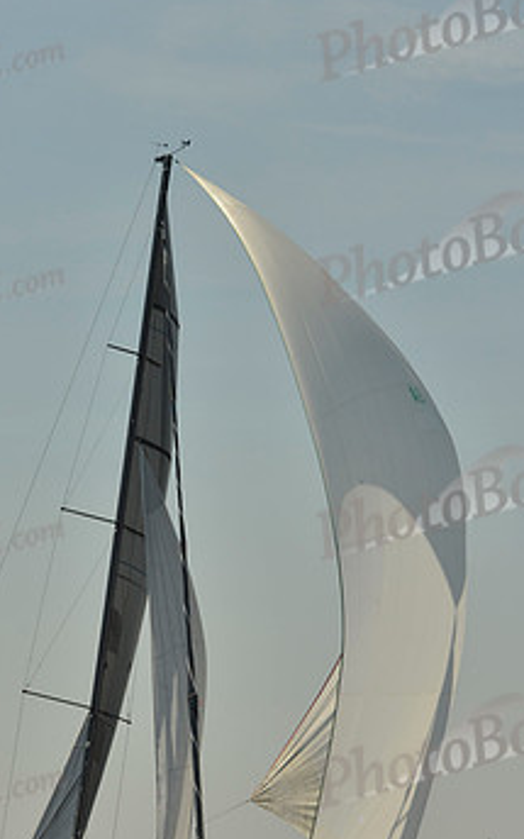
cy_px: 405
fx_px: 3222
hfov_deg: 9.3
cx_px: 191
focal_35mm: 141
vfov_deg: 14.8
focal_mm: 82
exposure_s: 1/1250
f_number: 9
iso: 200
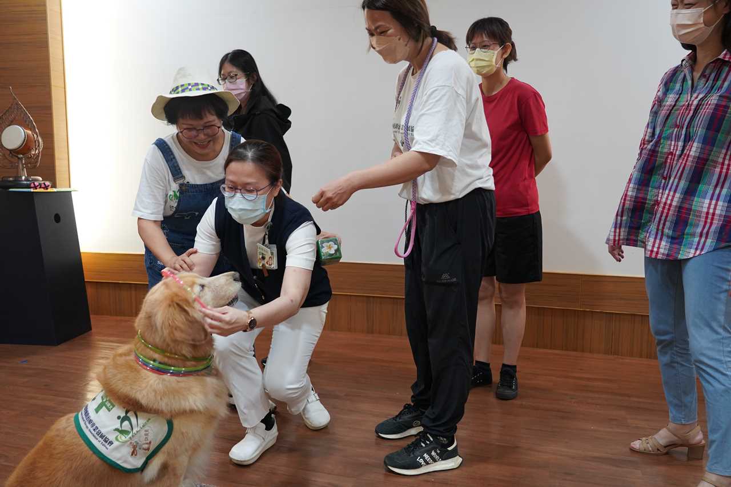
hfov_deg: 61.9
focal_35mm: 30
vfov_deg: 43.6
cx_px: 366
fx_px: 609
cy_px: 244
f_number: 4
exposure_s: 1/160
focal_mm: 30
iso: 2500
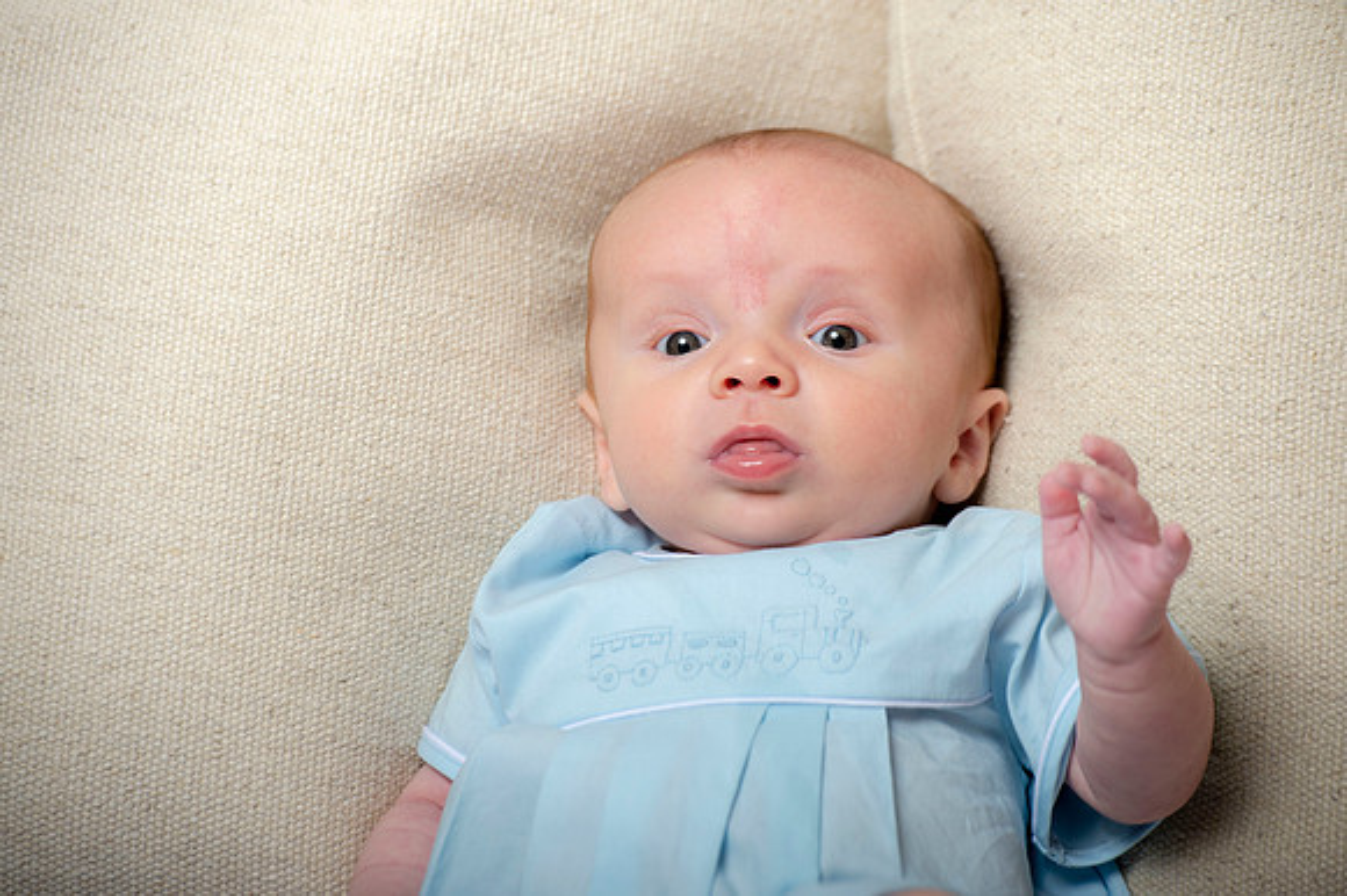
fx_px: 7479
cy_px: 448
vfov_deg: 6.9
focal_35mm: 200
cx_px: 674
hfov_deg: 10.3
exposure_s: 1/200
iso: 250
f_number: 5.6
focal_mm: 200
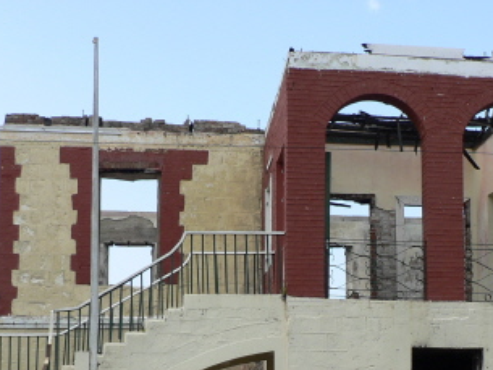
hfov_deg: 29.4
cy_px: 340
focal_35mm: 65
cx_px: 358
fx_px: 926
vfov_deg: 22.0
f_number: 4
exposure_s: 1/320
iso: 64
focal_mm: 6
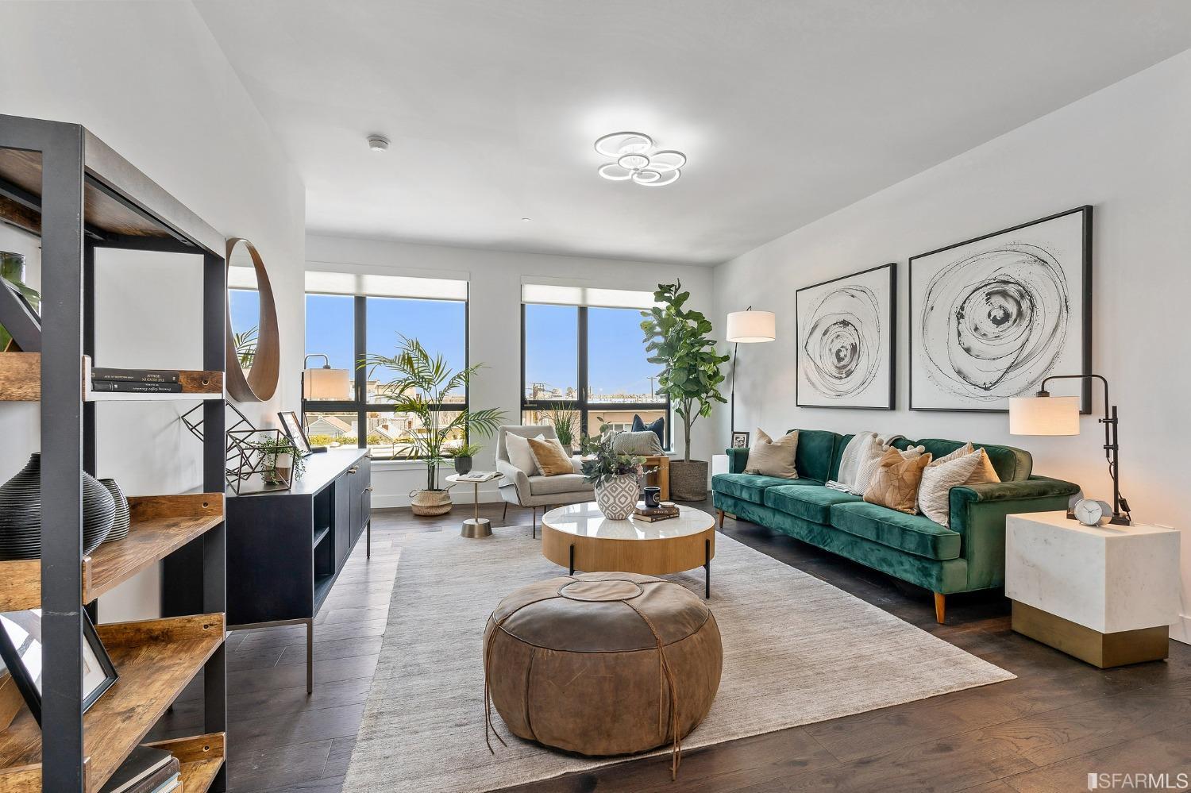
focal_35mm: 16
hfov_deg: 96.8
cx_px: 596
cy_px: 396
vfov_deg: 73.7
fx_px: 529
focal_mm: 16
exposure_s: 1/20
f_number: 8
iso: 200
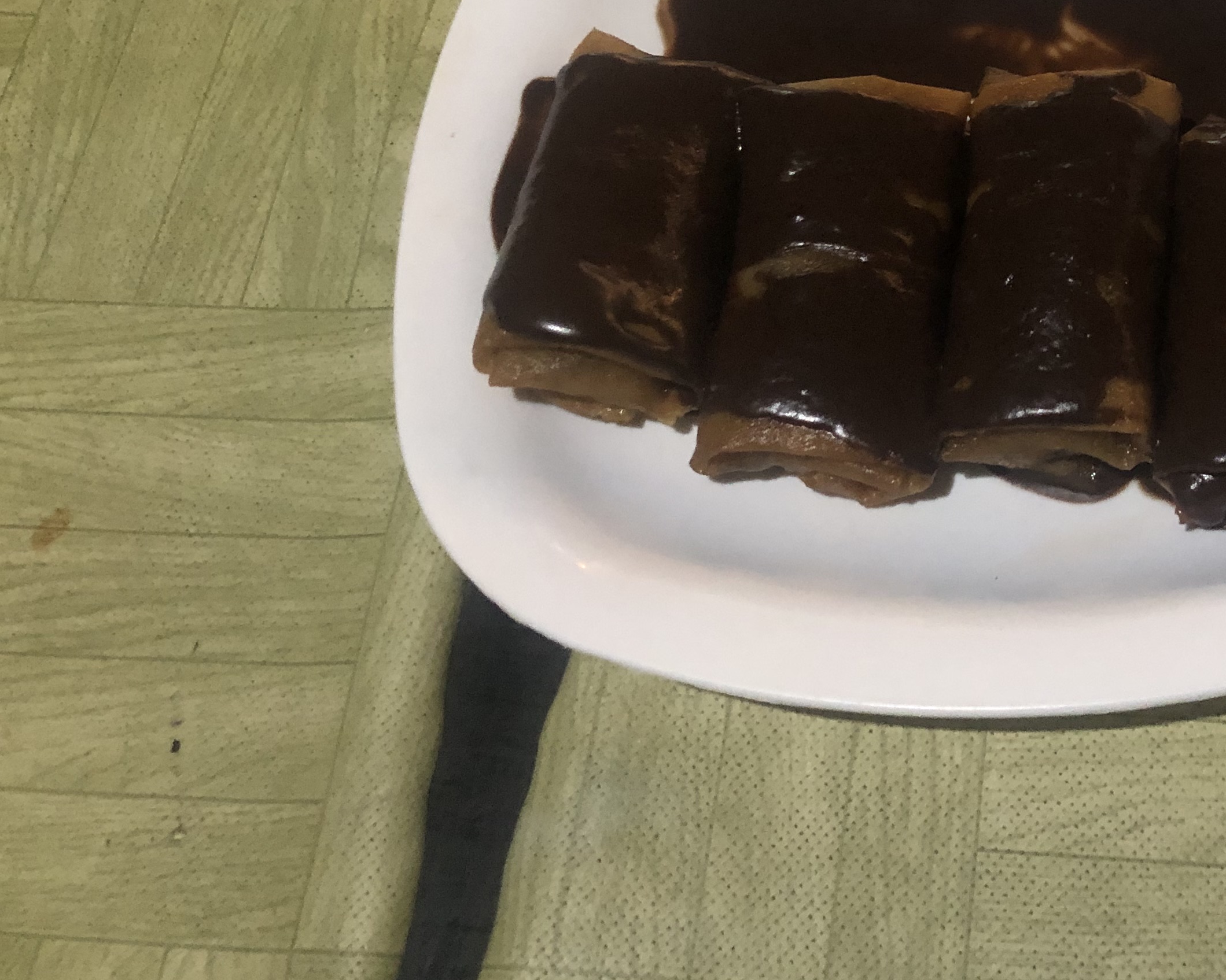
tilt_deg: -56.7
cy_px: 127
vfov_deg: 28.2
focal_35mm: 52
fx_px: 1887
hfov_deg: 34.4
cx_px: 1055
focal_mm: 4
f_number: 1.8
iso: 100
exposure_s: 1/7
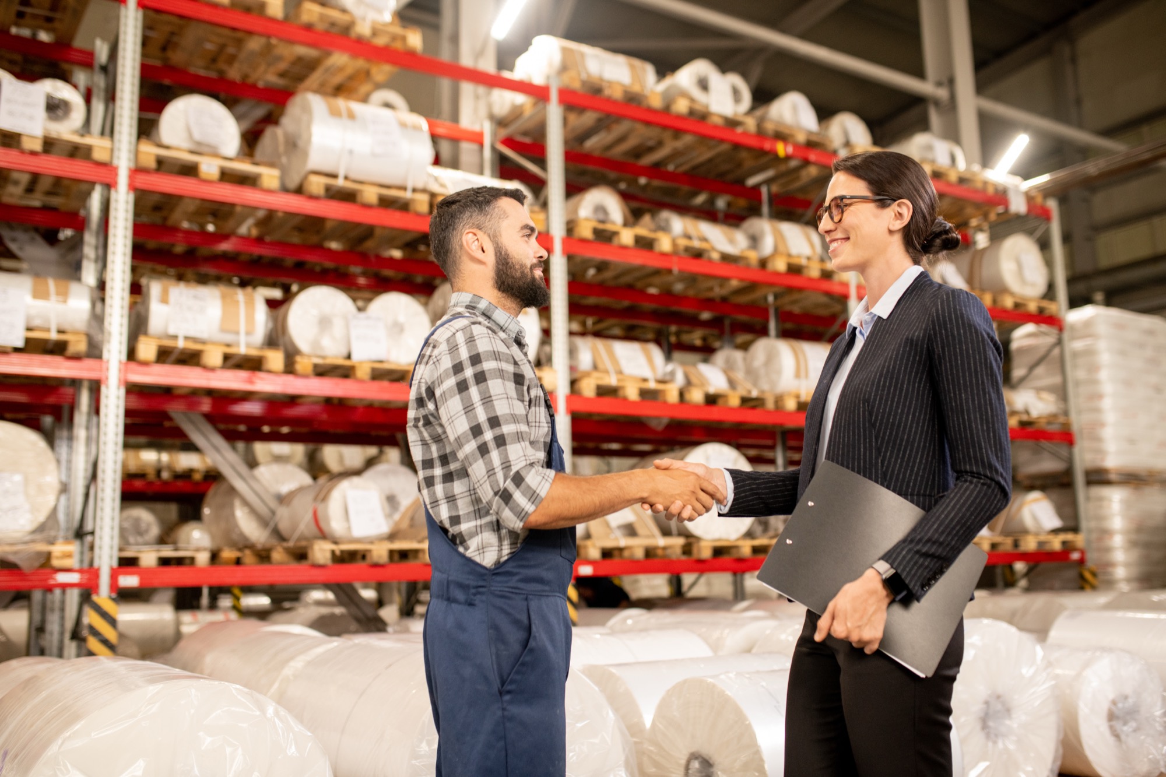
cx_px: 583
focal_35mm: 35
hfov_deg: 54.4
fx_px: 1133
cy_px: 388
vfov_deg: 37.8
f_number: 2.5
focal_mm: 35
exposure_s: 1/160
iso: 800
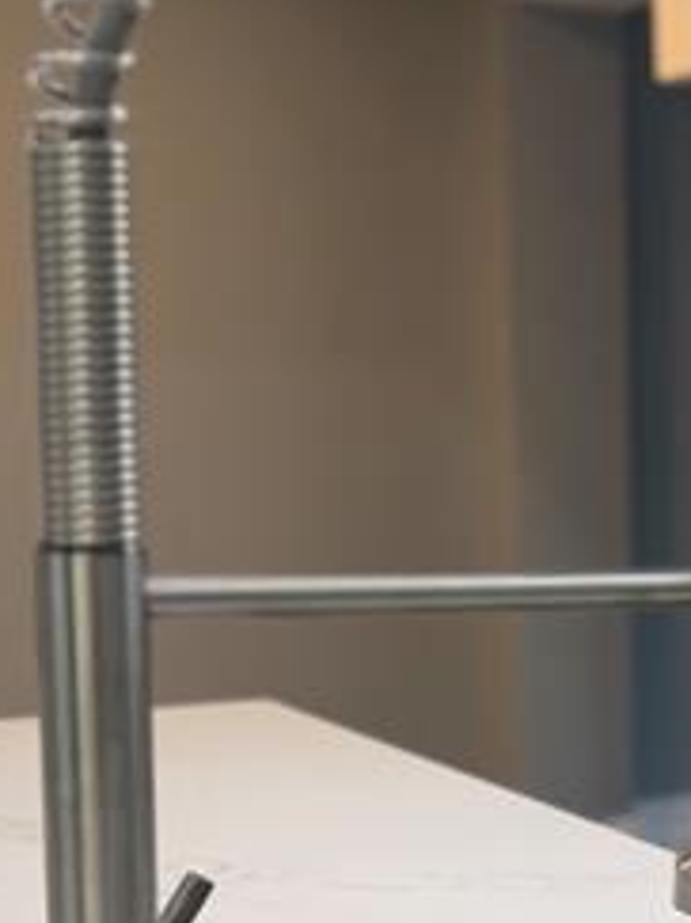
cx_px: 888
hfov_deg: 18.1
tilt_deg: -10.5
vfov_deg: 25.2
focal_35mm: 76
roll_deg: -0.1
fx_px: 2025
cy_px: 748
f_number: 1.78
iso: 200
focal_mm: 6.76
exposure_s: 1/120
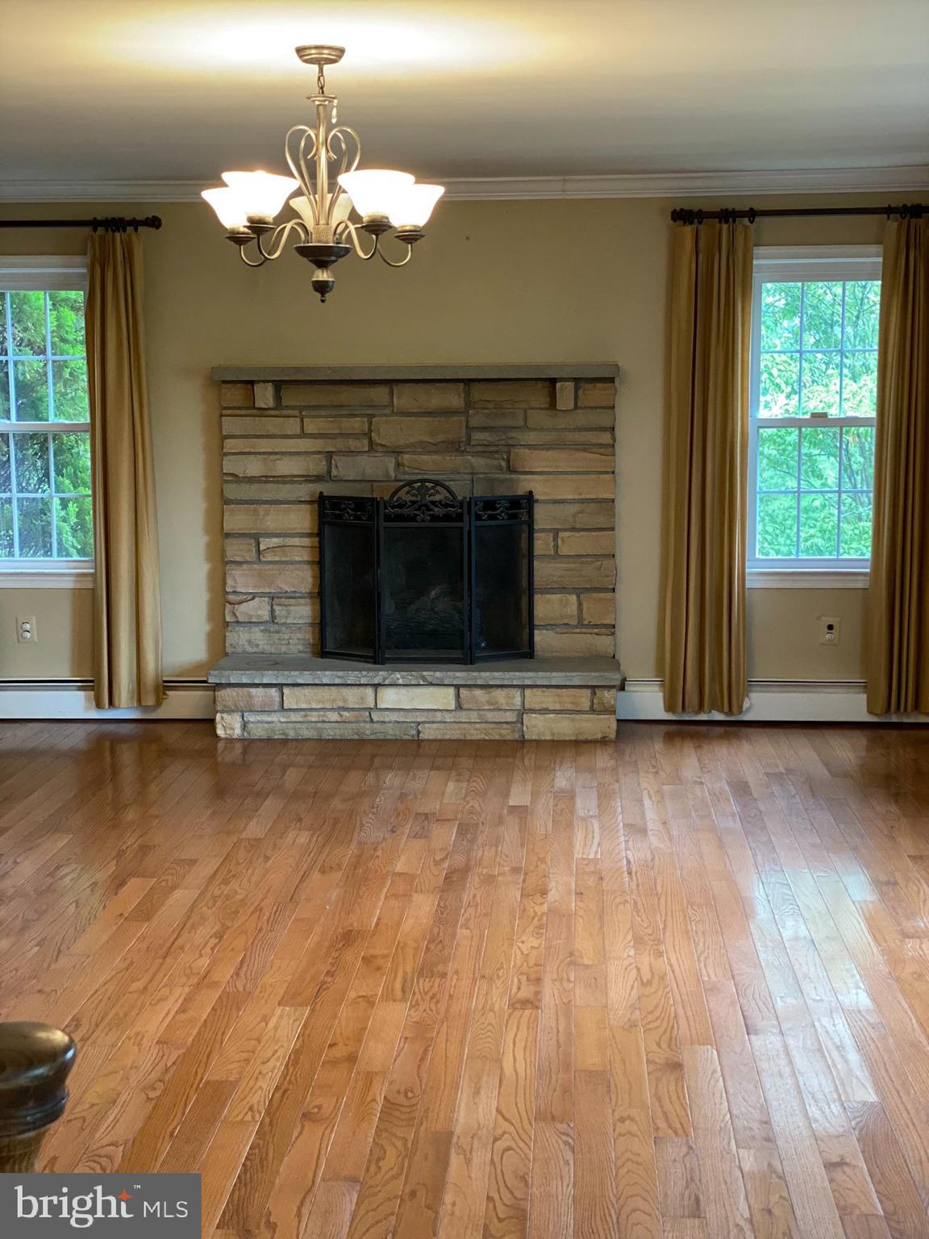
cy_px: 620
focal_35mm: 52
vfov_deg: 36.8
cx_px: 464
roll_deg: +0.5
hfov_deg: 28.0
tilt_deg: -7.4
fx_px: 1861
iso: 200
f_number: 2
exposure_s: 1/40
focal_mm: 6
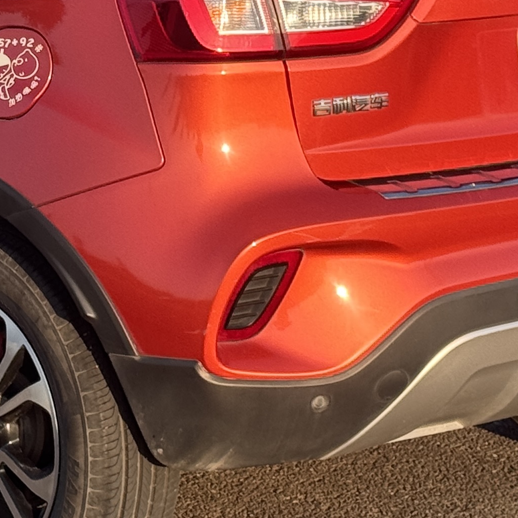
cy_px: 88
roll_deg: +0.9
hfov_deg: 10.5
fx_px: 2810
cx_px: 35
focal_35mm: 166
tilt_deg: -8.6
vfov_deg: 10.5
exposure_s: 1/1366
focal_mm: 6.76
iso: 64
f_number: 1.78
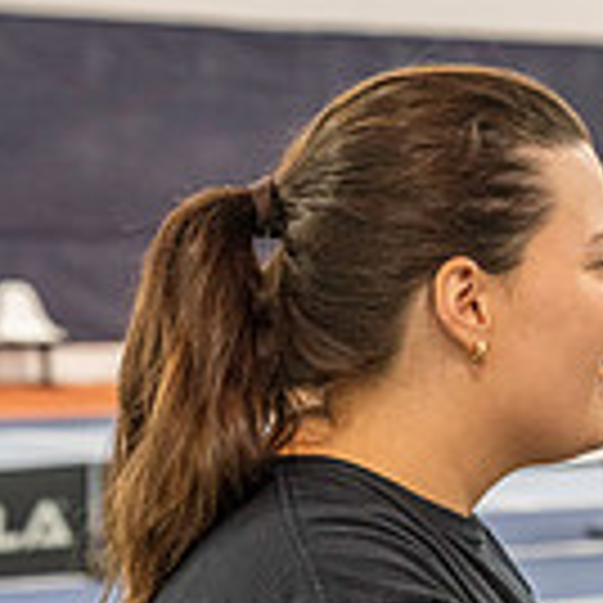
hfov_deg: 10.7
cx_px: 495
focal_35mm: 163
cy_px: 747
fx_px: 3212
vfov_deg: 10.5
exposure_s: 1/200
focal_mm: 57
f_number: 4.5
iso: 6400
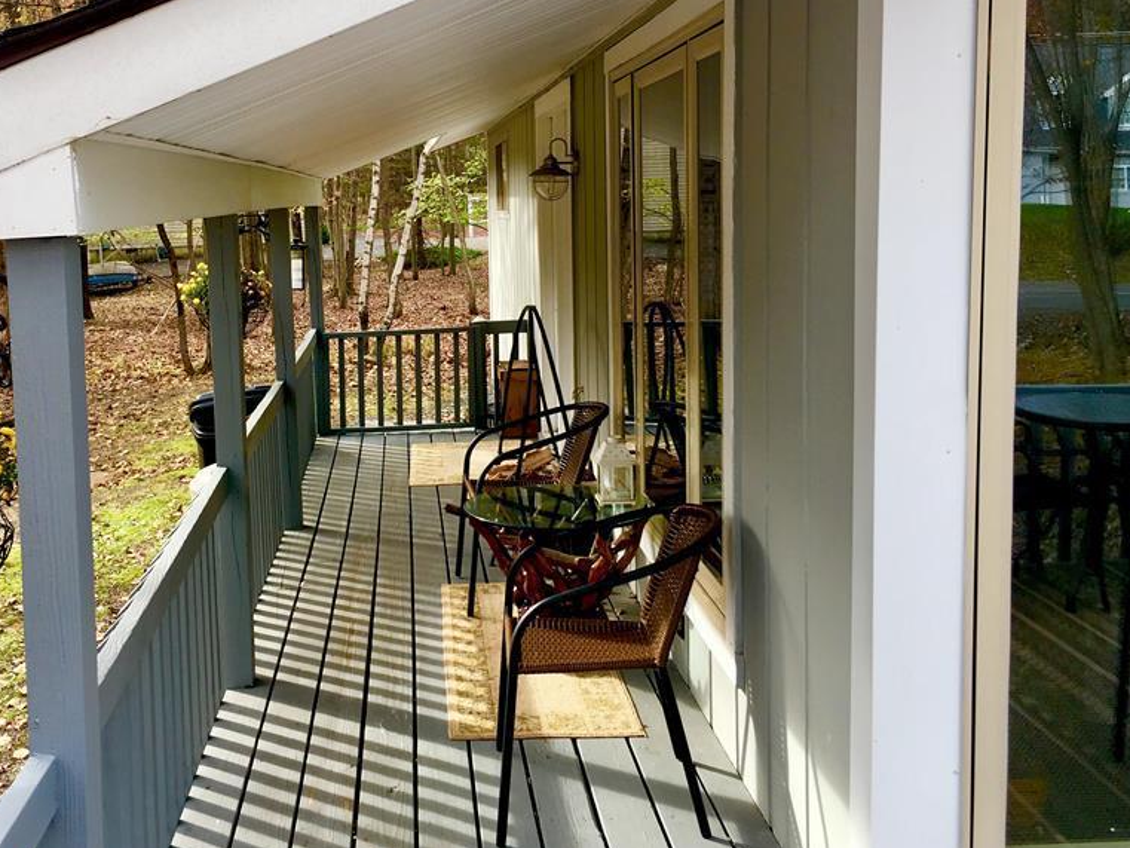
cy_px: 345
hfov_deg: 47.4
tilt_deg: -5.1
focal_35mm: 39
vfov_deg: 36.7
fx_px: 1273
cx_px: 417
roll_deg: +1.3
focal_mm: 4.15
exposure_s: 1/120
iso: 25
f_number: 2.2
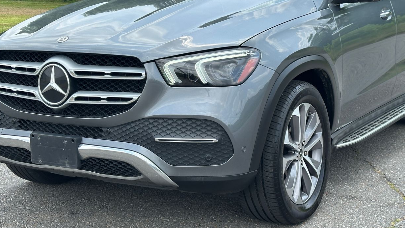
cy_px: 61
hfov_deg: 31.0
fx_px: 730
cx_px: 206
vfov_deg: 17.6
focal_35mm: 68
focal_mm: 6.86
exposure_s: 1/1992
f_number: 1.78
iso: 64
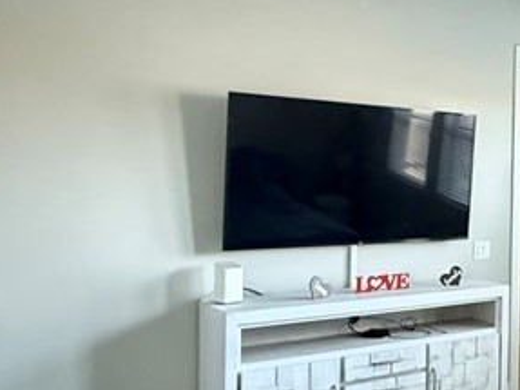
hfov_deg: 29.8
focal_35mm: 50
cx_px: 690
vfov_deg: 29.1
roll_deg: -2.3
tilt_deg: -1.8
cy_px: 203
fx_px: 751
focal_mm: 2.22
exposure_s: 1/35
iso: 1250
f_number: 2.2
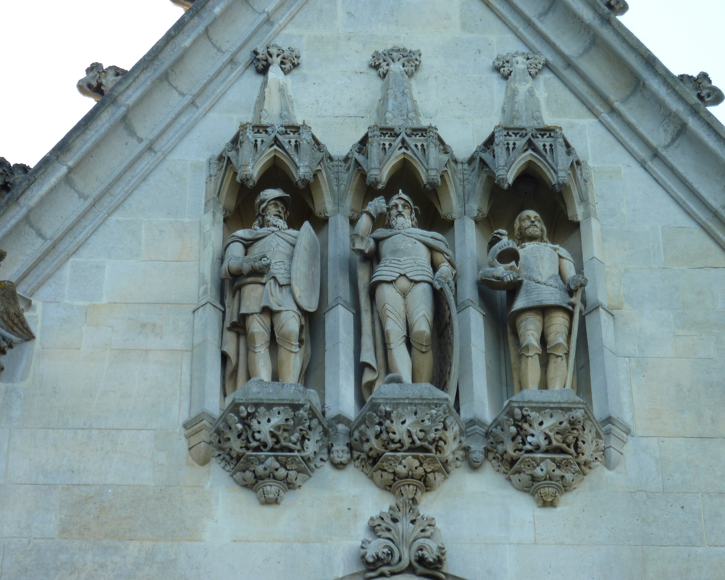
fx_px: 2875
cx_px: 368
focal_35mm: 134
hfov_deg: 14.4
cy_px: 291
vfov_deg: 11.5
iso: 80
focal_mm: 21
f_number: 4.4
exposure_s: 1/80
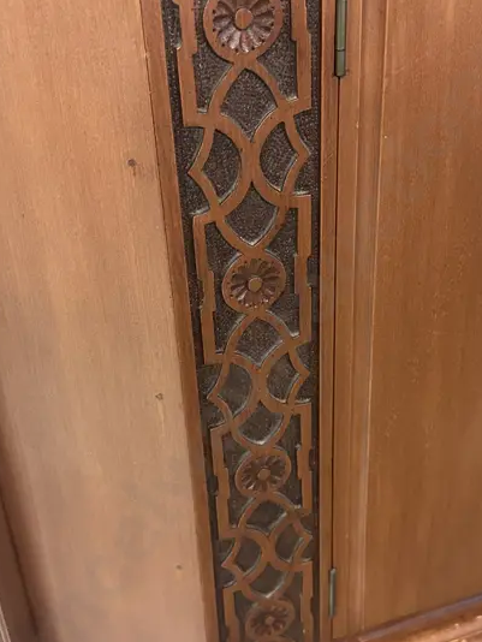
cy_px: 345
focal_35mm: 46
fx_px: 853
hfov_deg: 31.5
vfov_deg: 41.2
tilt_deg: -33.5
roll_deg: +1.2
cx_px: 280
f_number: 1.78
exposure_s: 1/50
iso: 640
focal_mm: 6.86
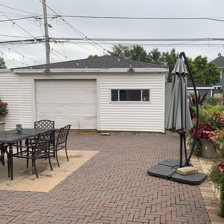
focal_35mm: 31
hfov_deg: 52.0
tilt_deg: -1.4
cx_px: 140
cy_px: 112
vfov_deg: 52.5
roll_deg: -0.7
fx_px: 227
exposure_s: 1/329
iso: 25
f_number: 1.8
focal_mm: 4.25
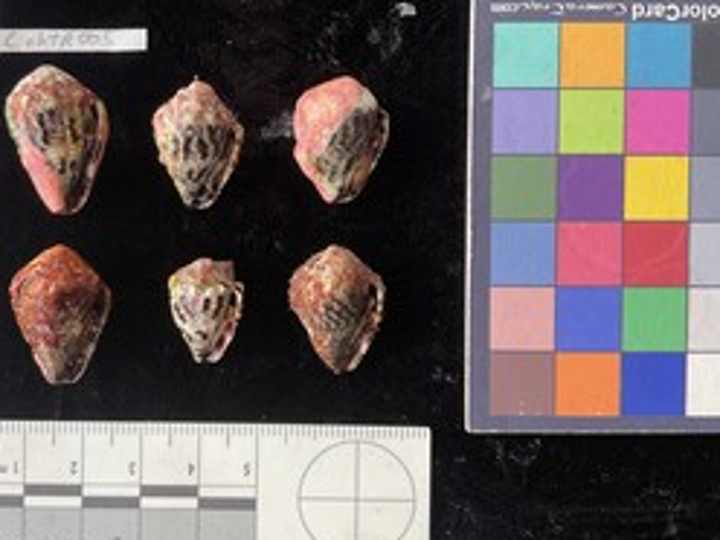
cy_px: 240
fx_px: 853
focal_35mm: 41
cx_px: 285
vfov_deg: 35.1
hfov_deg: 45.5
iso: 50
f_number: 1.8
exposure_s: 1/120
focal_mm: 3
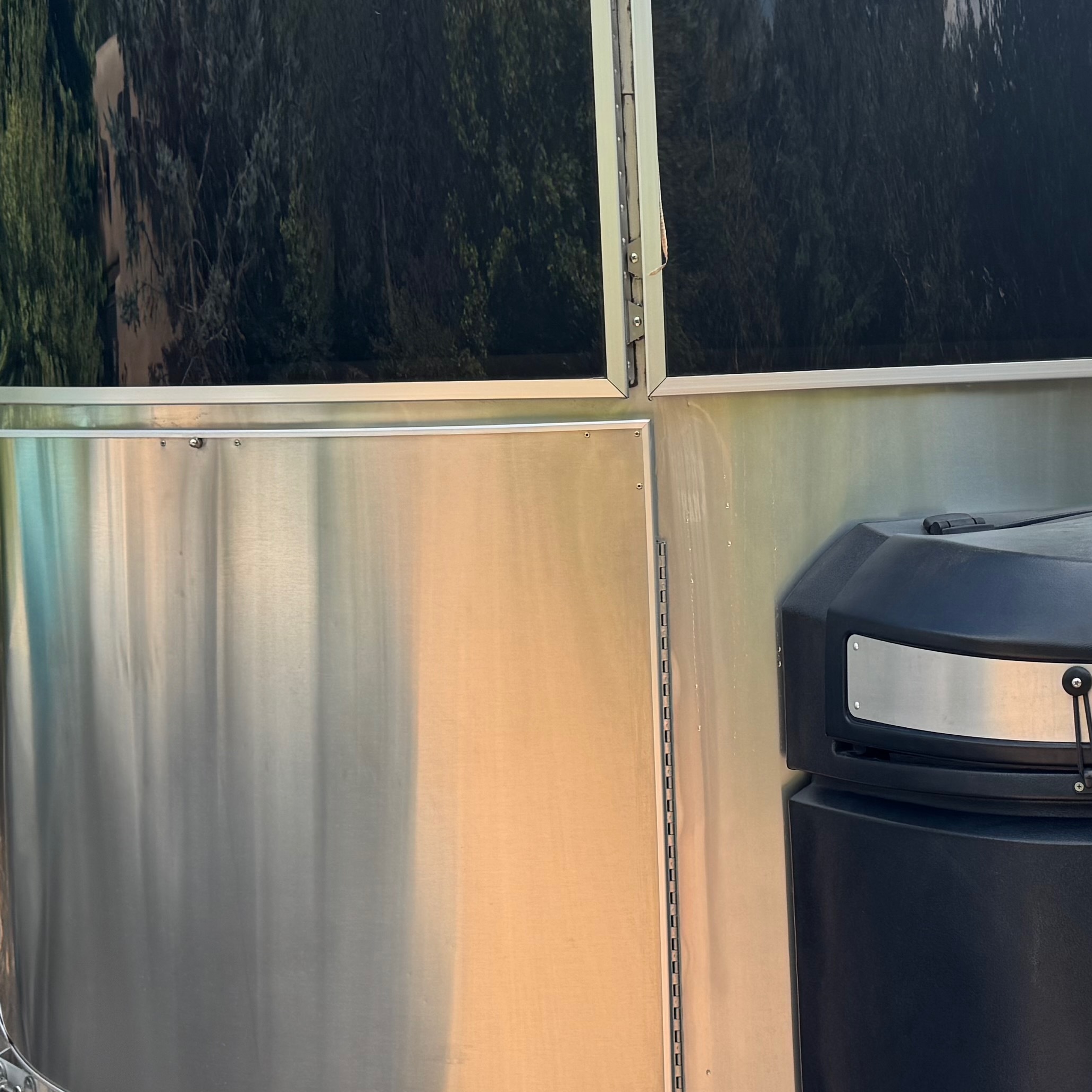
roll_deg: +1.4
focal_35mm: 59
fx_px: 2106
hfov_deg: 28.6
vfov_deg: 29.1
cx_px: 837
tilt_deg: -0.5
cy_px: 526
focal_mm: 6.76
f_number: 1.78
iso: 80
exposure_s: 1/1311
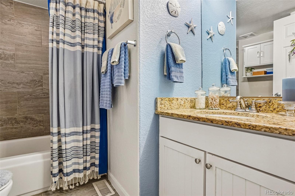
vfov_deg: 67.4
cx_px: 148
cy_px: 98
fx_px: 147
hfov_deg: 90.0
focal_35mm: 18
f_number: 8
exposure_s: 1/15
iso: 400
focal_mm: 12
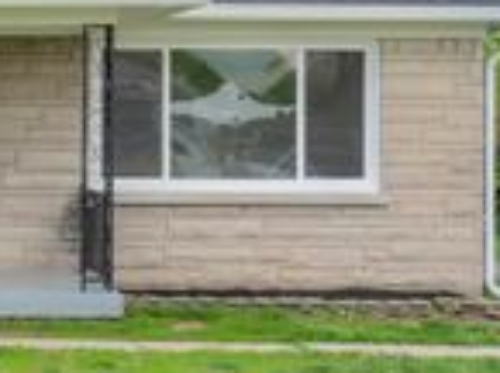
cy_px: 123
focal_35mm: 113
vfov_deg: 13.0
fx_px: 1628
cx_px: -145
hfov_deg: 16.5
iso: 250
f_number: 4
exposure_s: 1/320
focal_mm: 34
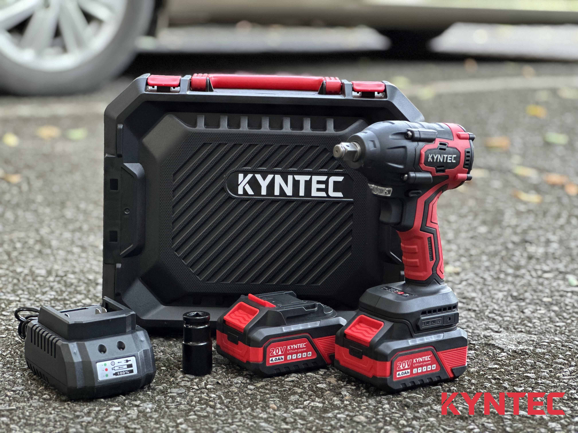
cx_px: 289
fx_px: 1286
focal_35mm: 77
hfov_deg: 25.3
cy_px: 216
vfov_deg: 19.1
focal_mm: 9
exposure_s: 1/35
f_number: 2.8
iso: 400
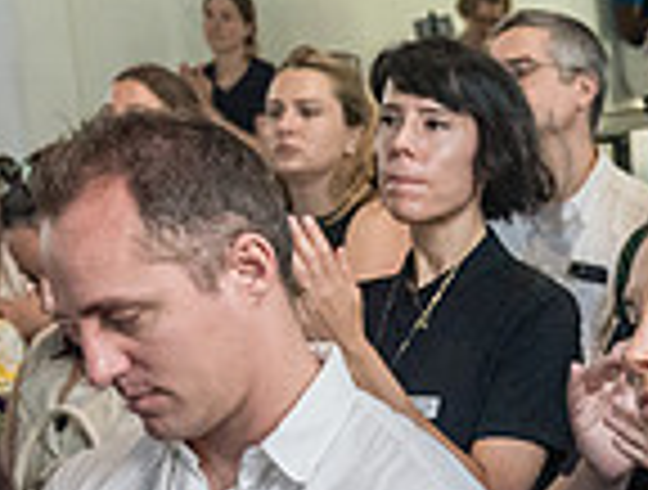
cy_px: 708
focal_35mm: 139
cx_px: 750
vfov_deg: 10.4
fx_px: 2611
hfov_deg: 13.8
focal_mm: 31
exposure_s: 1/320
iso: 4000
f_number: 4
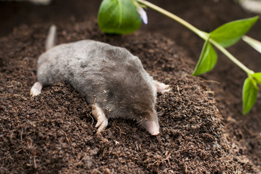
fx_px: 543
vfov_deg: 18.1
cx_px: 130
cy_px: 87
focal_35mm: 75
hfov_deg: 27.0
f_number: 4
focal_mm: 50
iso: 250
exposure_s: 1/160
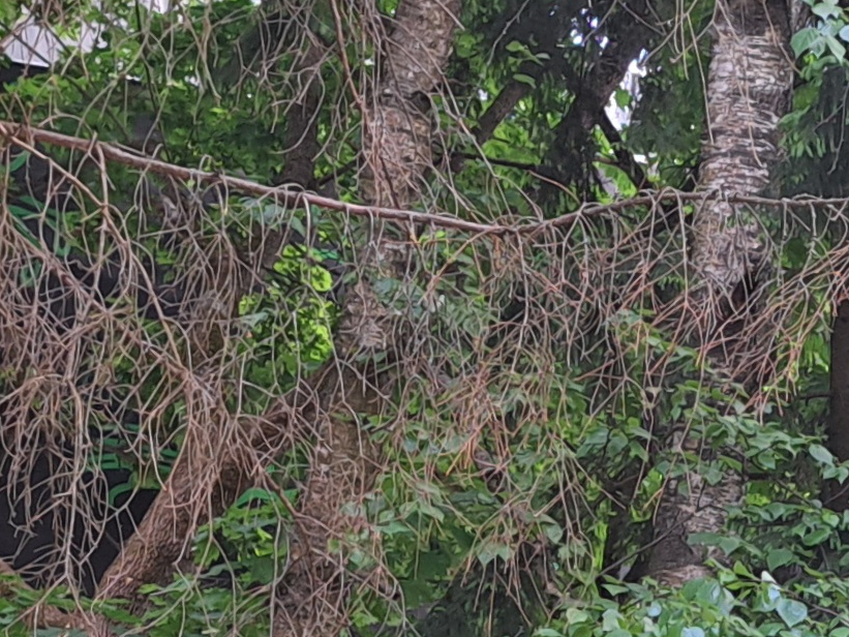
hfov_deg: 14.8
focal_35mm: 129
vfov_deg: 10.8
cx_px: 1026
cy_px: 1142
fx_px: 3164
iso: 64
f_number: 1.8
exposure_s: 1/50
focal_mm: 5.23
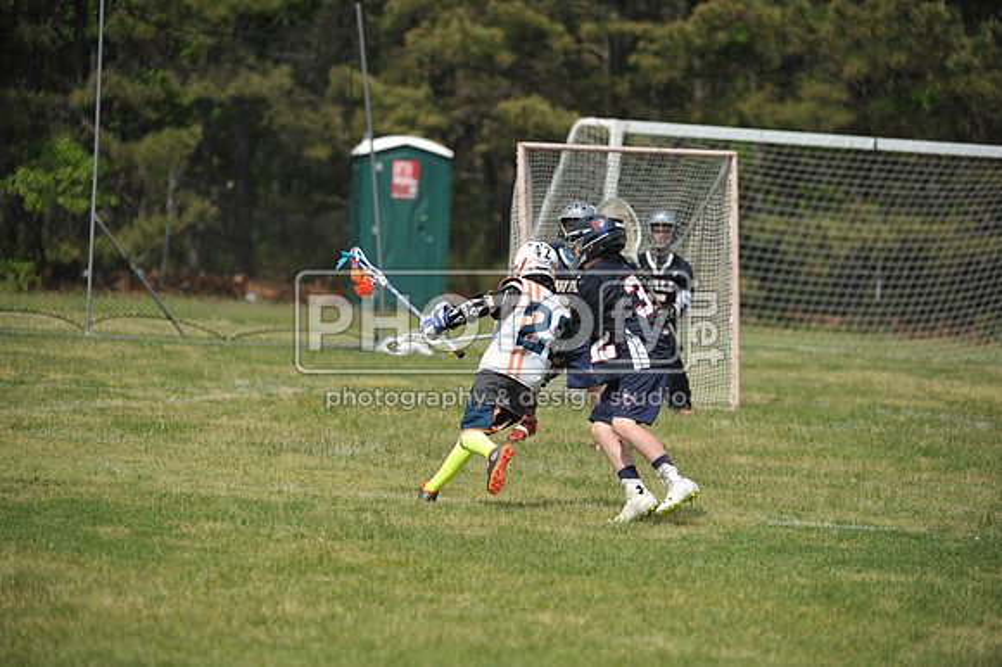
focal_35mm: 240
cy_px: 334
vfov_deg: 5.7
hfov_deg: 8.6
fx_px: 6676
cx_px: 501
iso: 640
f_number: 4
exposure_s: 1/5000
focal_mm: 240
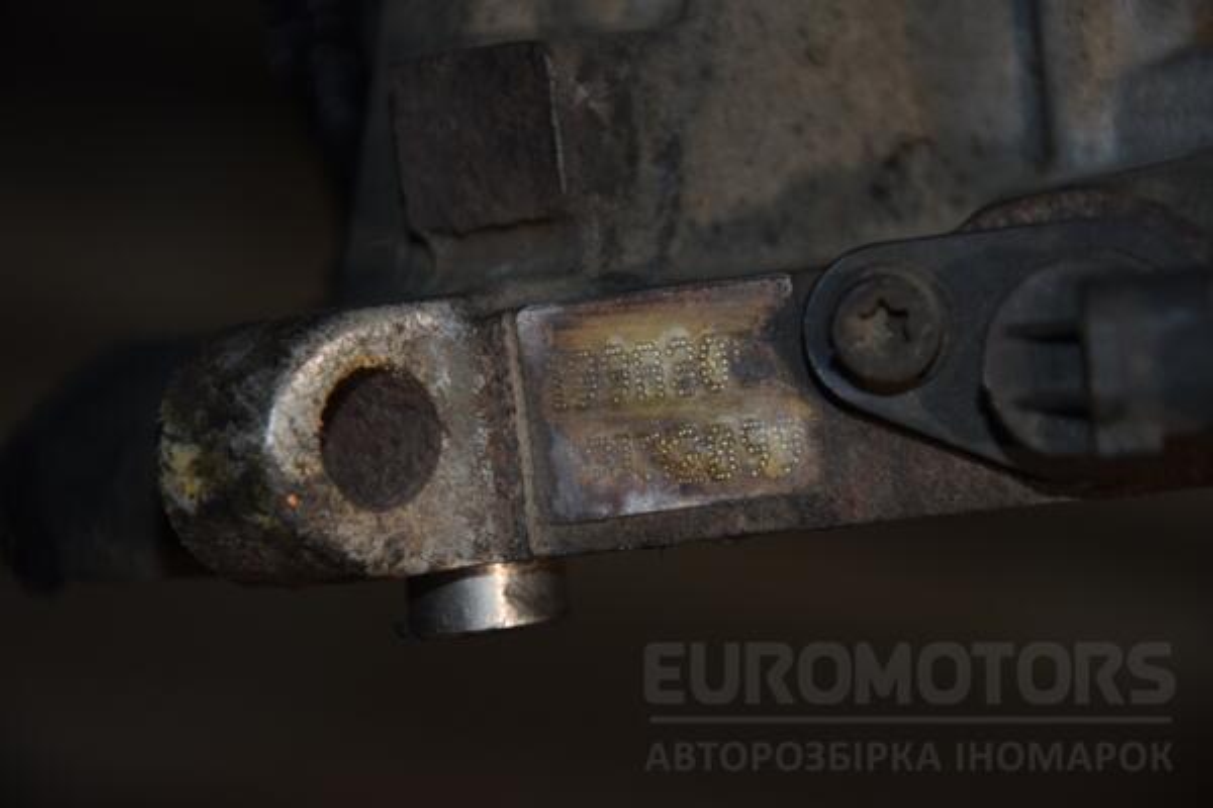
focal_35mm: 158
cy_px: 404
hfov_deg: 13.0
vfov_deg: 8.7
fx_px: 5306
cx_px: 606
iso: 800
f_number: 5.6
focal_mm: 105
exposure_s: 1/60
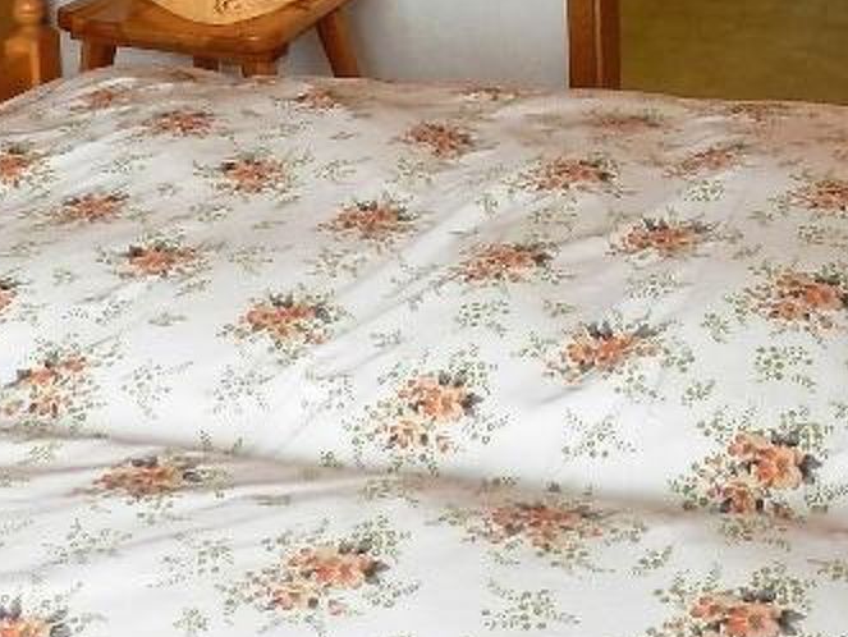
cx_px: 602
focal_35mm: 71
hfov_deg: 27.1
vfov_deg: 18.4
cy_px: -311
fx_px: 1740
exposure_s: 1/30
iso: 200
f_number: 3.4
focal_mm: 4
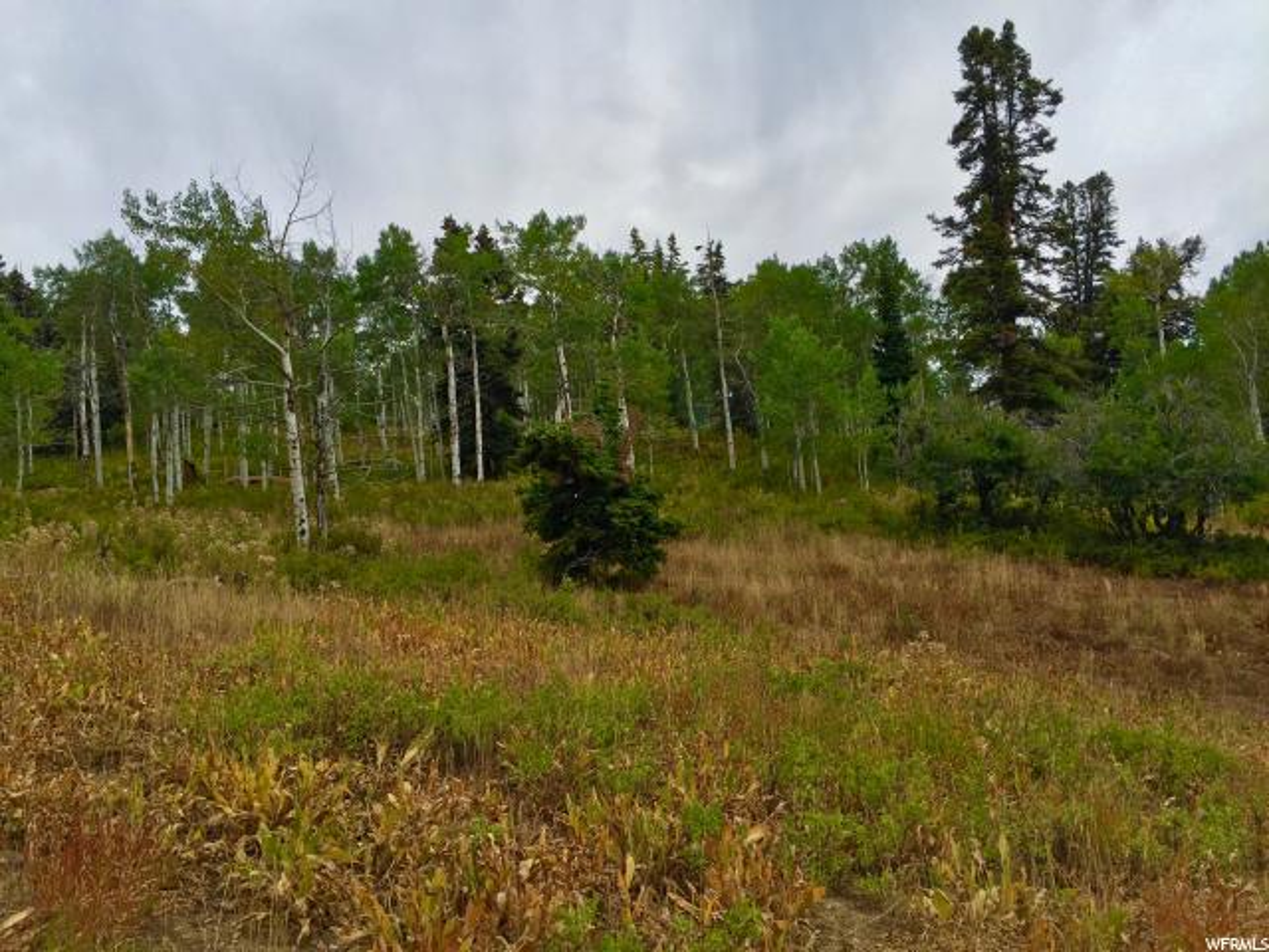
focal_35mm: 29
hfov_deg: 61.7
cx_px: 634
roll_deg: +2.3
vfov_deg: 48.2
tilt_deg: +7.9
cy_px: 476
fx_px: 1063
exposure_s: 1/1883
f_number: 2.2
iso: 32
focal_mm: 4.15
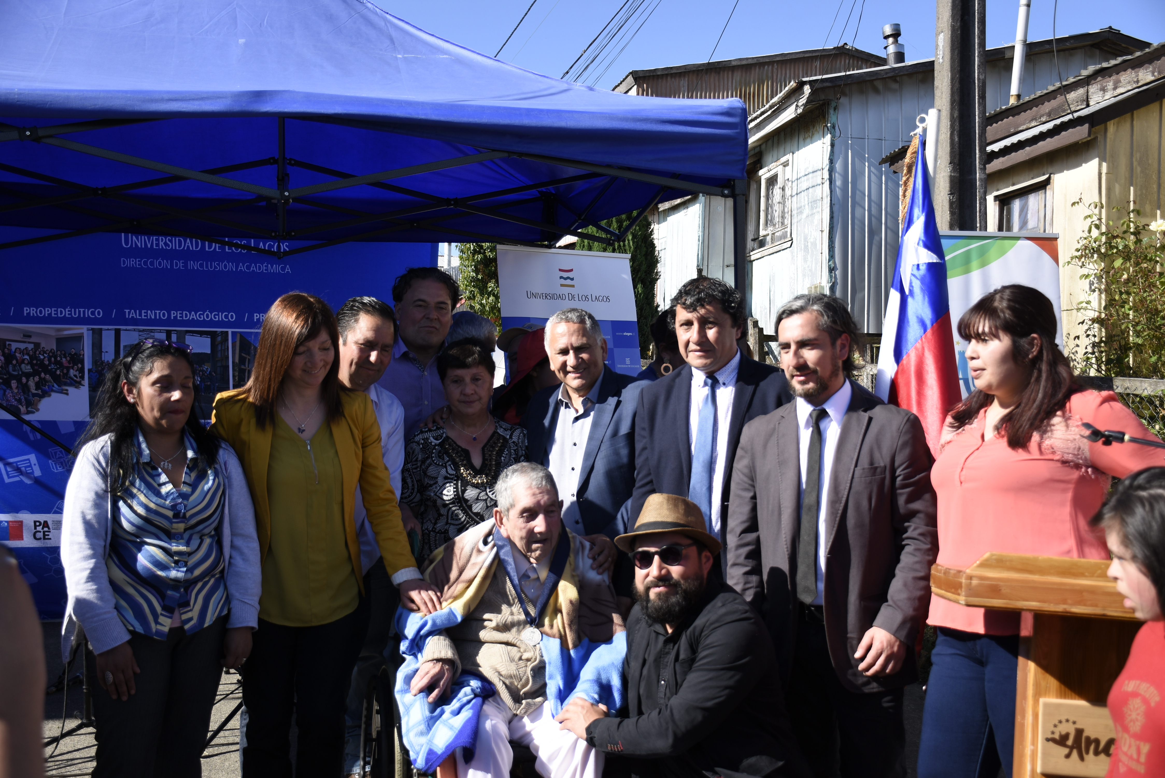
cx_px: 582
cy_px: 389
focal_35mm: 39
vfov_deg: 34.2
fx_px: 1262
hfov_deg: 49.5
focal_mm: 26
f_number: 4
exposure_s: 1/640
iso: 100
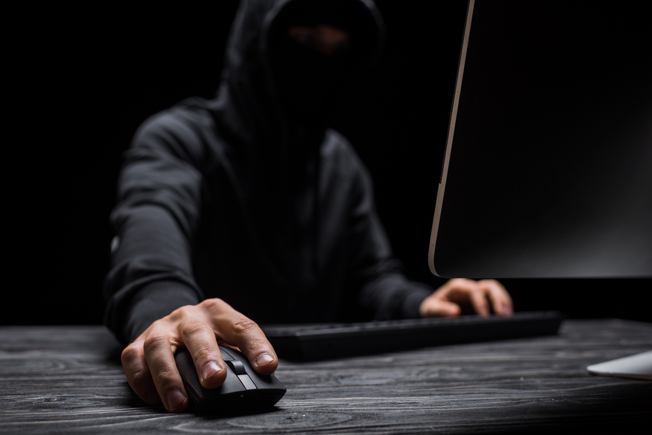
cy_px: 218
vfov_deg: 37.9
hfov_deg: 54.4
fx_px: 634
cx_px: 326
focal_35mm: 35
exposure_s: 1/200
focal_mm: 35
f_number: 4
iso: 100
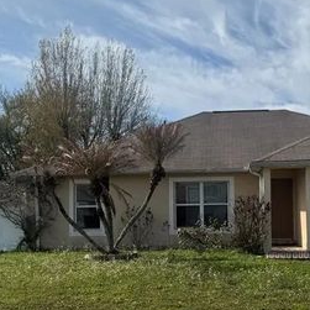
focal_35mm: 54
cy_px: 186
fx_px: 547
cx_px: 193
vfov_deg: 31.5
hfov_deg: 31.5
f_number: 1.78
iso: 80
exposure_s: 1/6410
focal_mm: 6.76
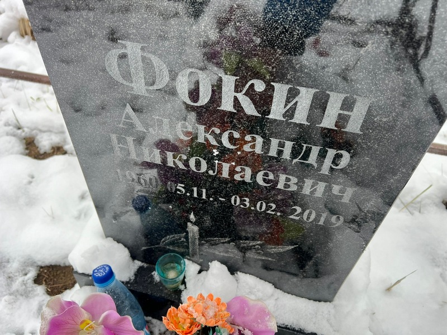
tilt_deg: -44.8
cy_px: 168
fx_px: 336
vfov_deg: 53.1
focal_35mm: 26
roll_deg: -1.6
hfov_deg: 67.3
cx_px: 224
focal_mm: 5.7
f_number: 1.5
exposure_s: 1/137
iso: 40
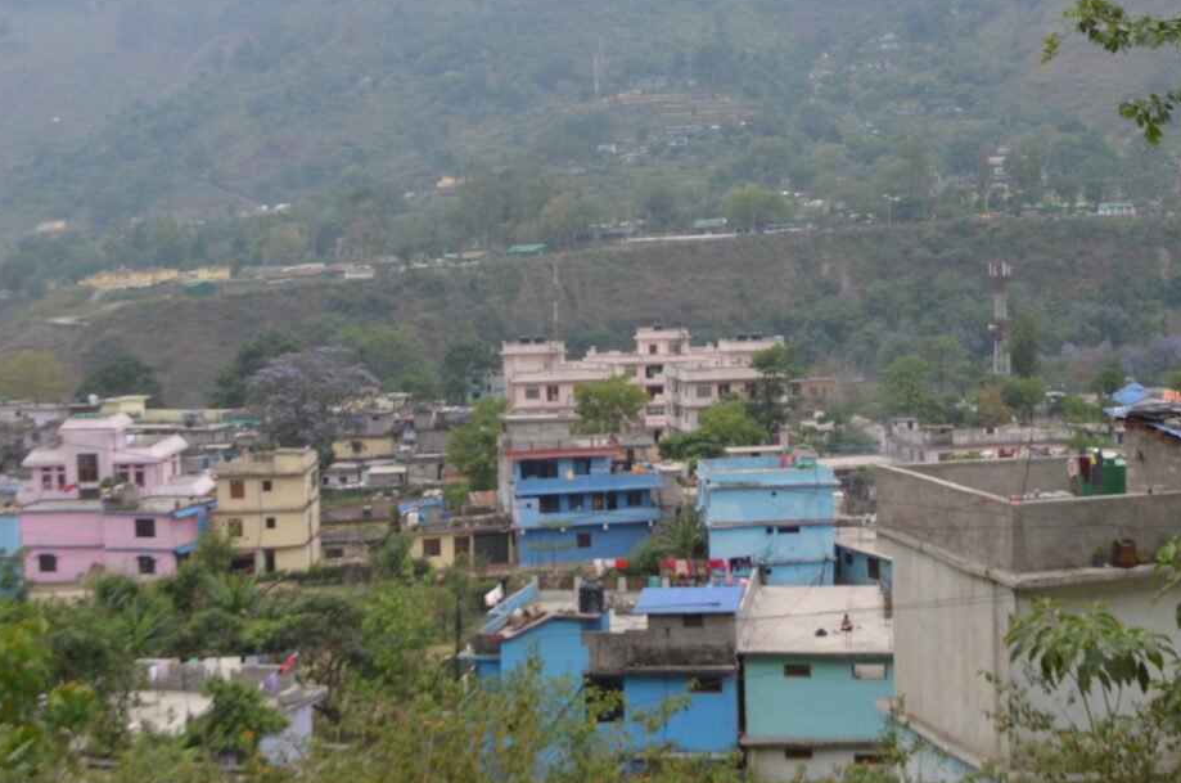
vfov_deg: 28.5
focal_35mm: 47
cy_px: 338
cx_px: 702
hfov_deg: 41.8
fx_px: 1539
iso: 200
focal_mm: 24
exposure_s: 1/200
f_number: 7.1
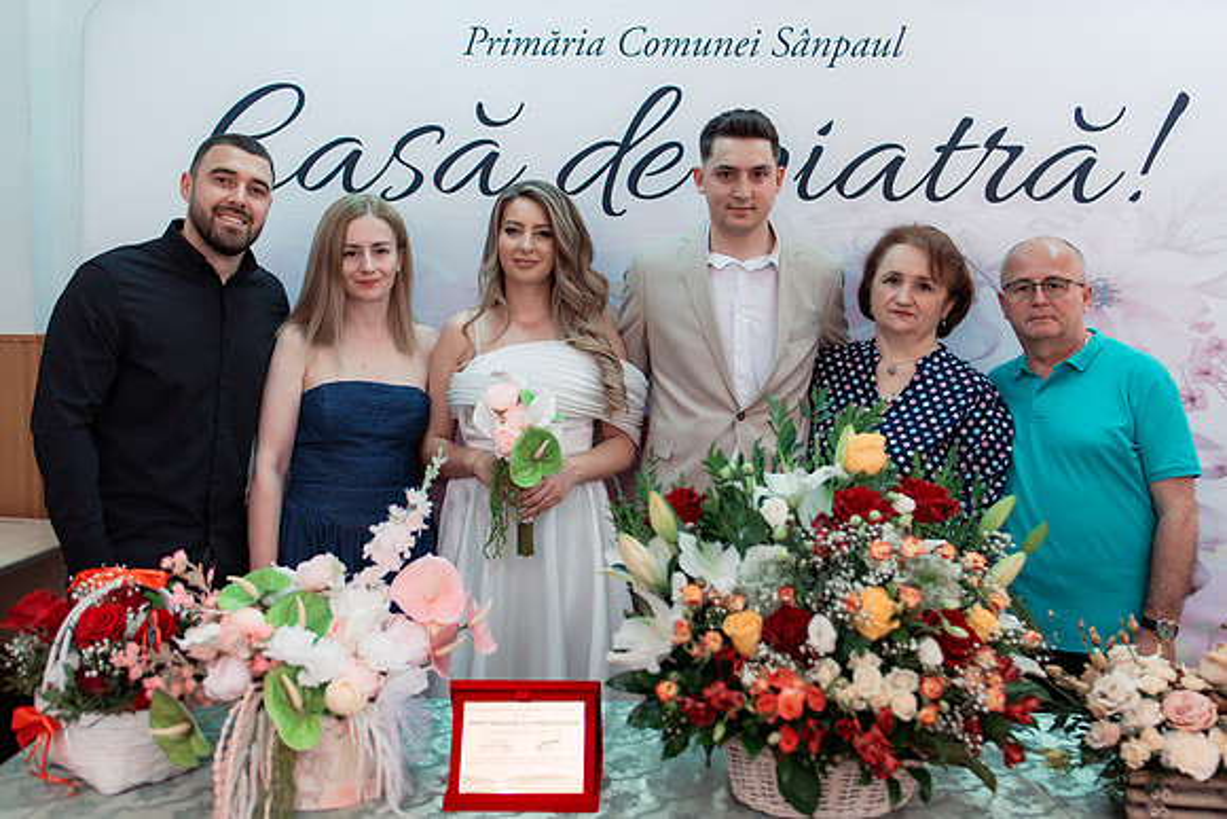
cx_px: 632
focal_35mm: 36
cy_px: 397
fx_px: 1228
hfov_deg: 53.1
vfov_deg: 36.9
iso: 1000
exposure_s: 1/250
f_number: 2.8
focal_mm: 35
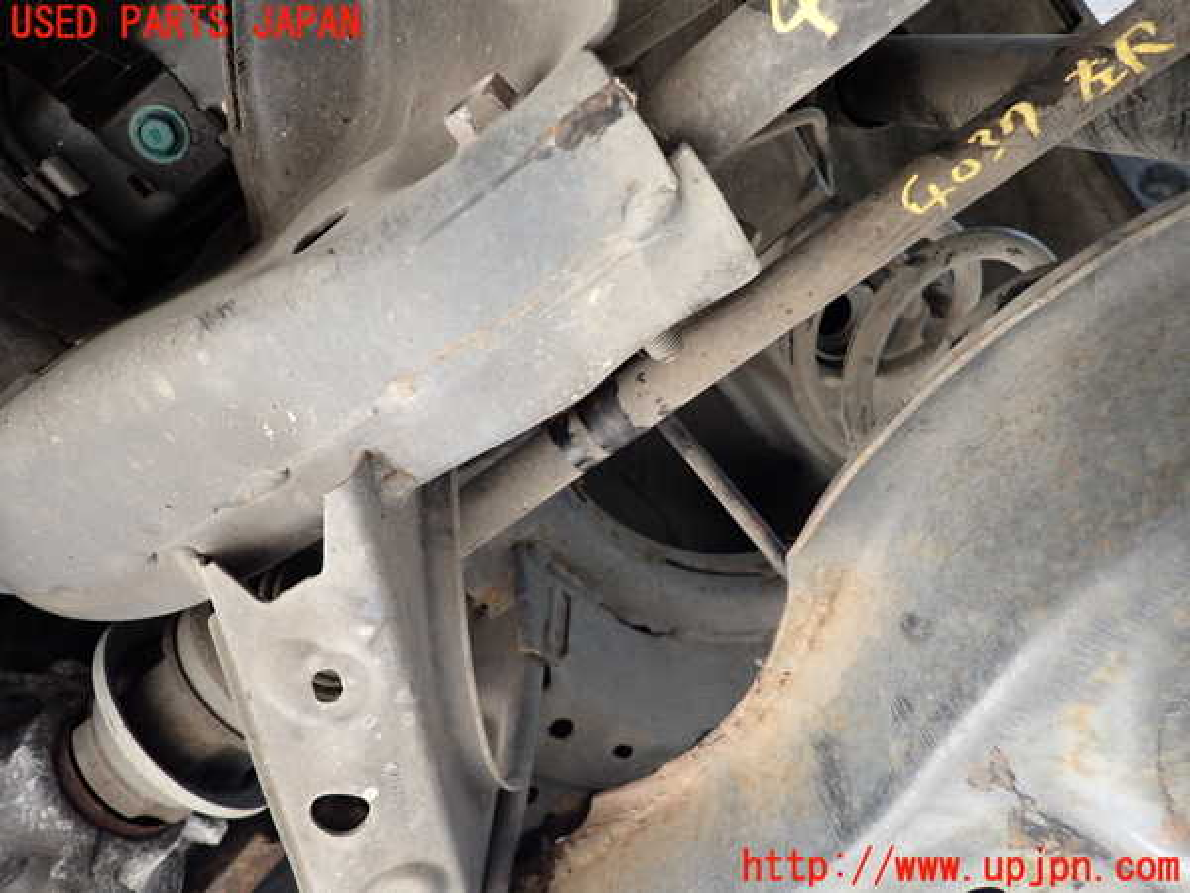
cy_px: 446
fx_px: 859
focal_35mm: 25
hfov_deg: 69.4
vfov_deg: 54.9
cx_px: 595
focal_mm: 4.5
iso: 320
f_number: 2
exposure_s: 1/125
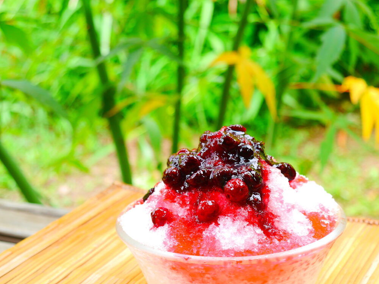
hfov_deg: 27.0
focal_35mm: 72
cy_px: 170
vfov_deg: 20.4
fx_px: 789
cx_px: 218
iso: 160
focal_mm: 30
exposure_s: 1/60
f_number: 5.4
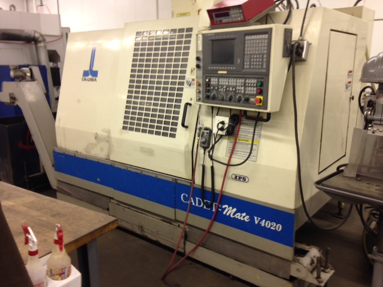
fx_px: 365
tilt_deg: -12.0
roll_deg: +0.7
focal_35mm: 33
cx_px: 192
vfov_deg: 42.9
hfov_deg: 55.4
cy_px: 144
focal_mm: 4.12
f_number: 2.4
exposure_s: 1/20
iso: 80
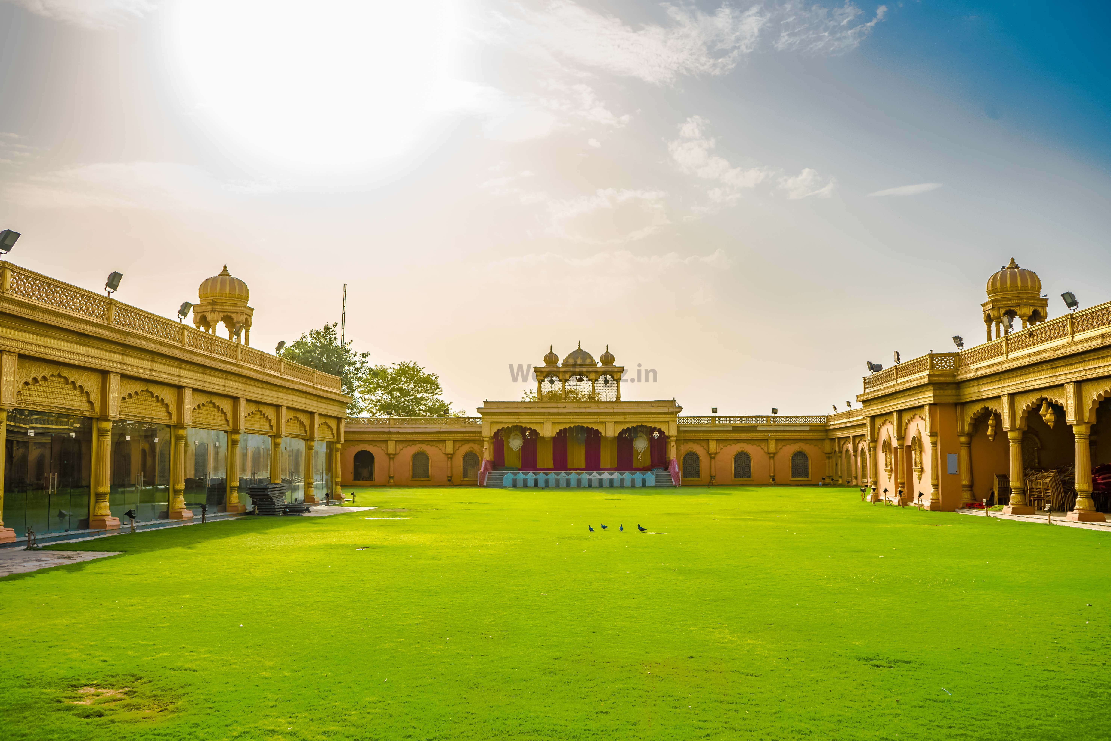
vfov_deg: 41.1
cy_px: 370
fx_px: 988
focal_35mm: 32
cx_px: 556
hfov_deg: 58.7
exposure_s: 1/800
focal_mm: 32
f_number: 7.1
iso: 250
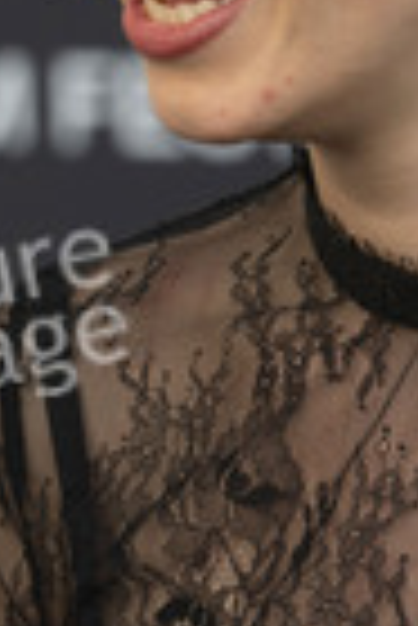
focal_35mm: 460
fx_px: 7991
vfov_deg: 4.5
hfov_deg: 3.0
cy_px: 113
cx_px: 387
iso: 400
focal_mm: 160
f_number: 6.3
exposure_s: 1/200
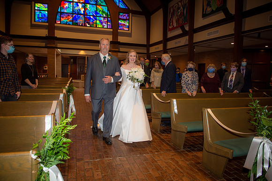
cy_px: 90
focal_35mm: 24
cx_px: 136
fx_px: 181
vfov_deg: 53.1
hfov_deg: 73.8
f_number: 5.6
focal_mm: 24
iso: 1250
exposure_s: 1/160
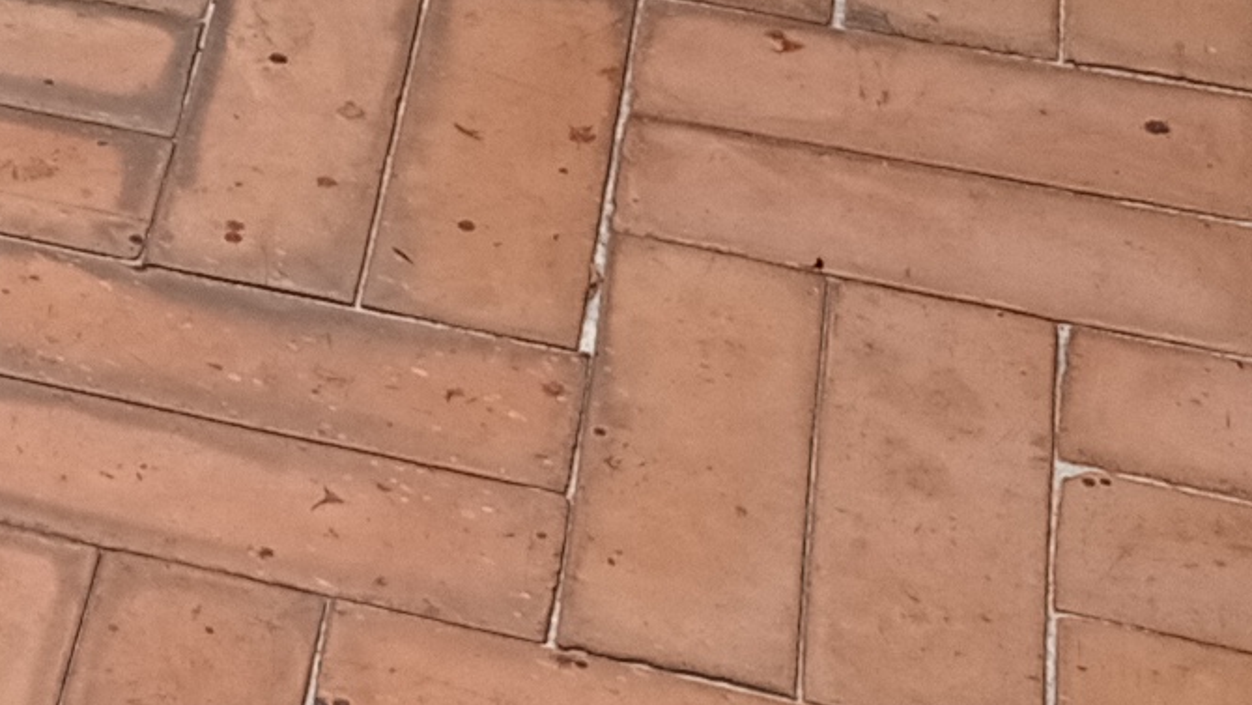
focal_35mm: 182
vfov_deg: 6.4
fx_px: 6043
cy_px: -950
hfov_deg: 10.7
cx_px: -1366
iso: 104
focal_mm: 4.7
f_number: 1.79
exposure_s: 1/1142
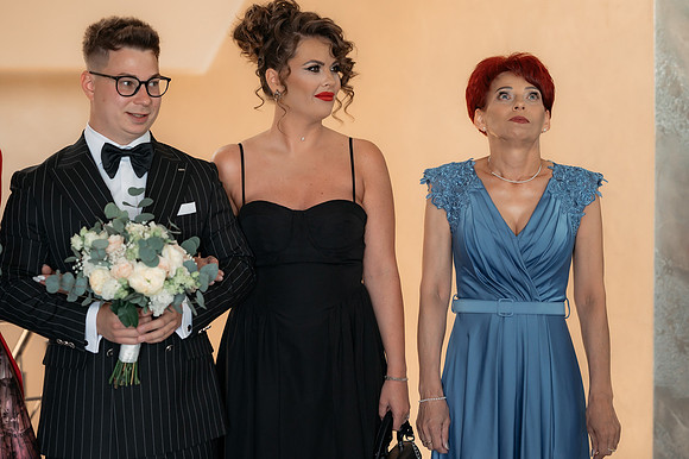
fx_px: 1677
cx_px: 355
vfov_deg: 15.6
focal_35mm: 88
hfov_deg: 23.2
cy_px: 222
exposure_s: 1/200
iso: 1600
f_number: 3.2
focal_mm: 85
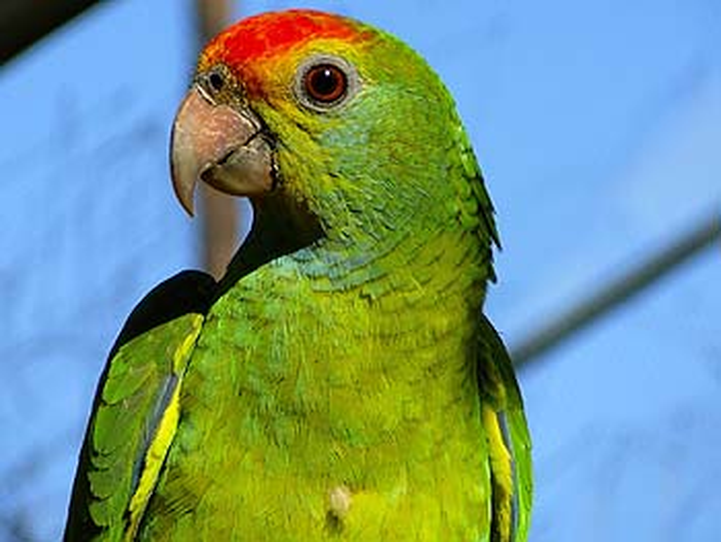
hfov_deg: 7.7
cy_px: 271
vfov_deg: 5.8
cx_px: 360
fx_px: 5336
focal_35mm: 256
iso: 80
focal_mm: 38
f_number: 4.1
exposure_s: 1/400
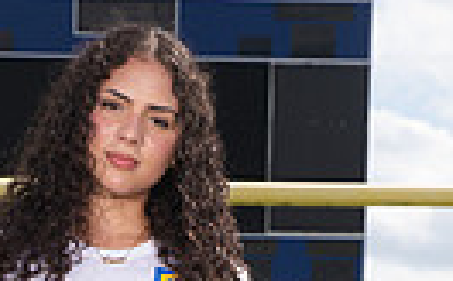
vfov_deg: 7.4
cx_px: 127
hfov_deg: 12.5
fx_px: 2058
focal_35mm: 167
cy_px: 658
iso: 125
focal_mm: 48
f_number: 7.1
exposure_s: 1/400
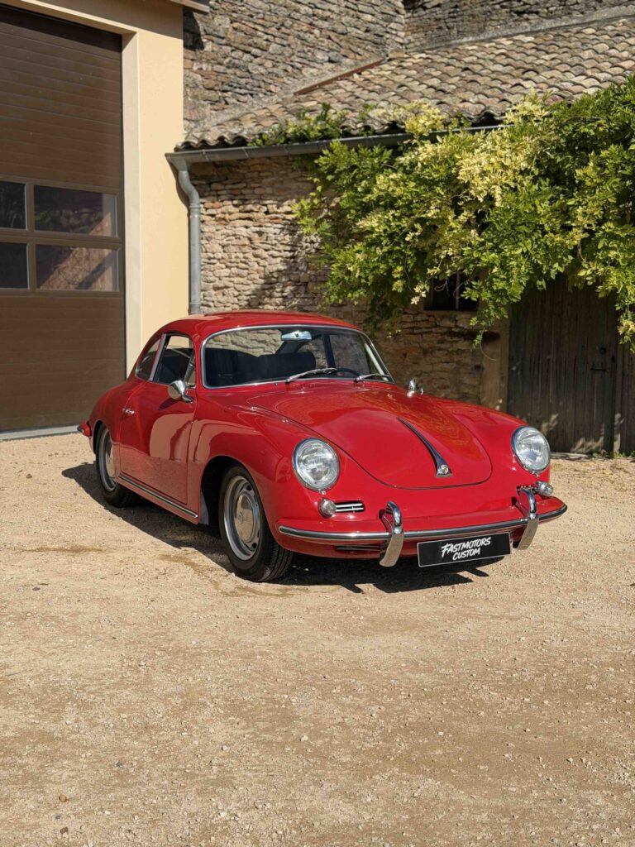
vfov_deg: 39.7
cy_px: 424
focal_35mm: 48
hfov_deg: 30.3
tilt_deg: -6.7
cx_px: 318
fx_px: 1174
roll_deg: -1.1
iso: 64
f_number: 1.78
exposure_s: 1/7143
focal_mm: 6.76
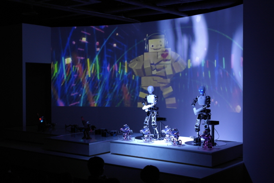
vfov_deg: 25.5
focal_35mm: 53
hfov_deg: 37.5
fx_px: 403
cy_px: 92
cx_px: 137
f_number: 4.5
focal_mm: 35
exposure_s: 1/50
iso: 400
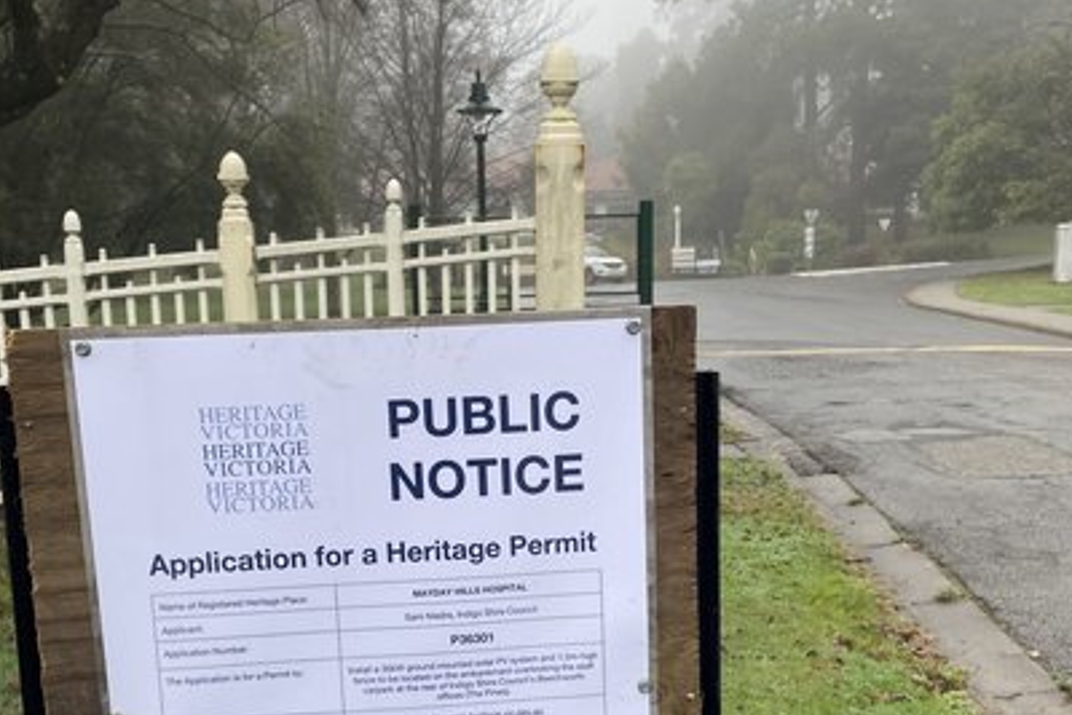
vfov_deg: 29.3
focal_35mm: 45
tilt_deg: -10.9
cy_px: 565
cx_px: 517
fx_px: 1340
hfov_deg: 43.6
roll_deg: +2.0
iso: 32
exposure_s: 1/619
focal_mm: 4.2
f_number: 1.6
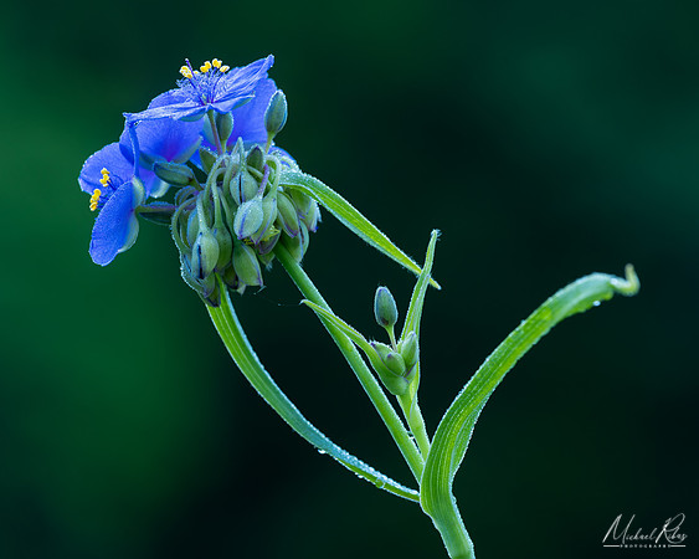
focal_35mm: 225
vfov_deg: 6.9
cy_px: 280
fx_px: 4655
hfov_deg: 8.6
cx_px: 350
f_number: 11
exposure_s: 1/8
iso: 100
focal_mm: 200
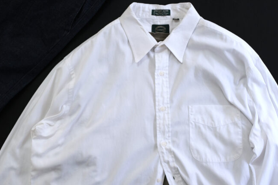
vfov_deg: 21.6
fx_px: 487
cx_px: 143
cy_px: 89
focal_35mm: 63
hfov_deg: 31.9
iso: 250
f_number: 2
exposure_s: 1/75
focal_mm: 35
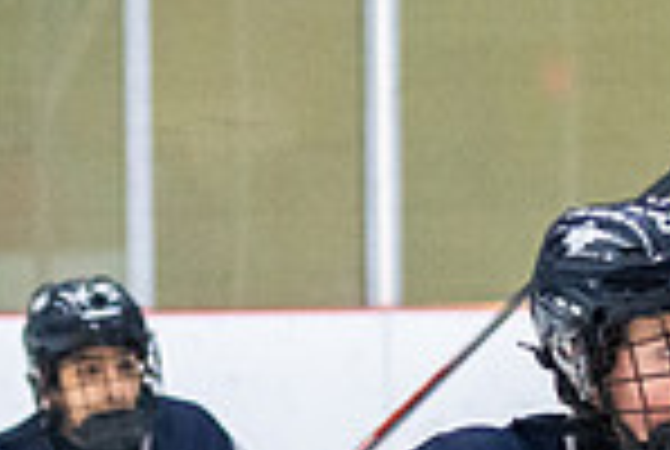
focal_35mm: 611
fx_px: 11394
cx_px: 532
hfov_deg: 3.4
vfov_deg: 2.3
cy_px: 621
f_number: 2.8
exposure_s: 1/640
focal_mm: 82
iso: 1800
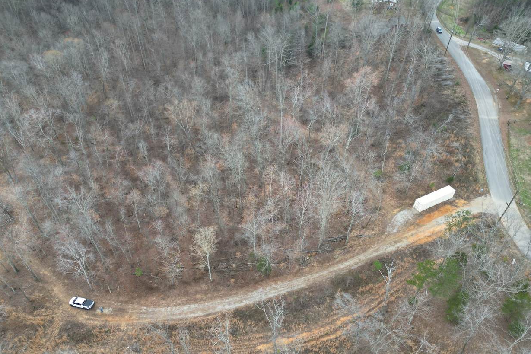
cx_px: 255
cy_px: 195
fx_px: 383
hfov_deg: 69.4
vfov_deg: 49.5
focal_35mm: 26
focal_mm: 6.72
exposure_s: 1/180
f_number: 1.7
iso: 100
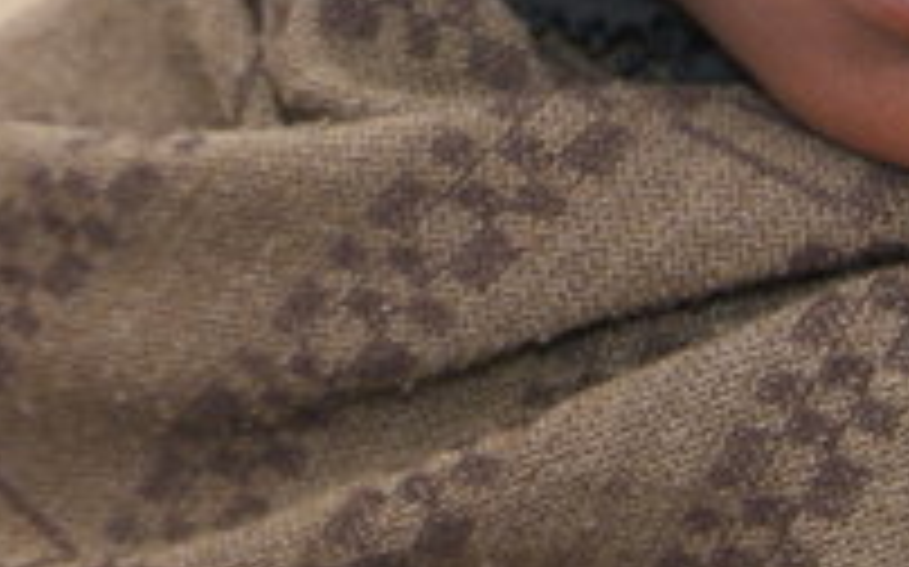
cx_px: -36
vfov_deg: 8.3
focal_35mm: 155
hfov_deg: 13.3
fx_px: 3838
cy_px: -241
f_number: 4
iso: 160
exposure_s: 1/160
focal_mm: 20
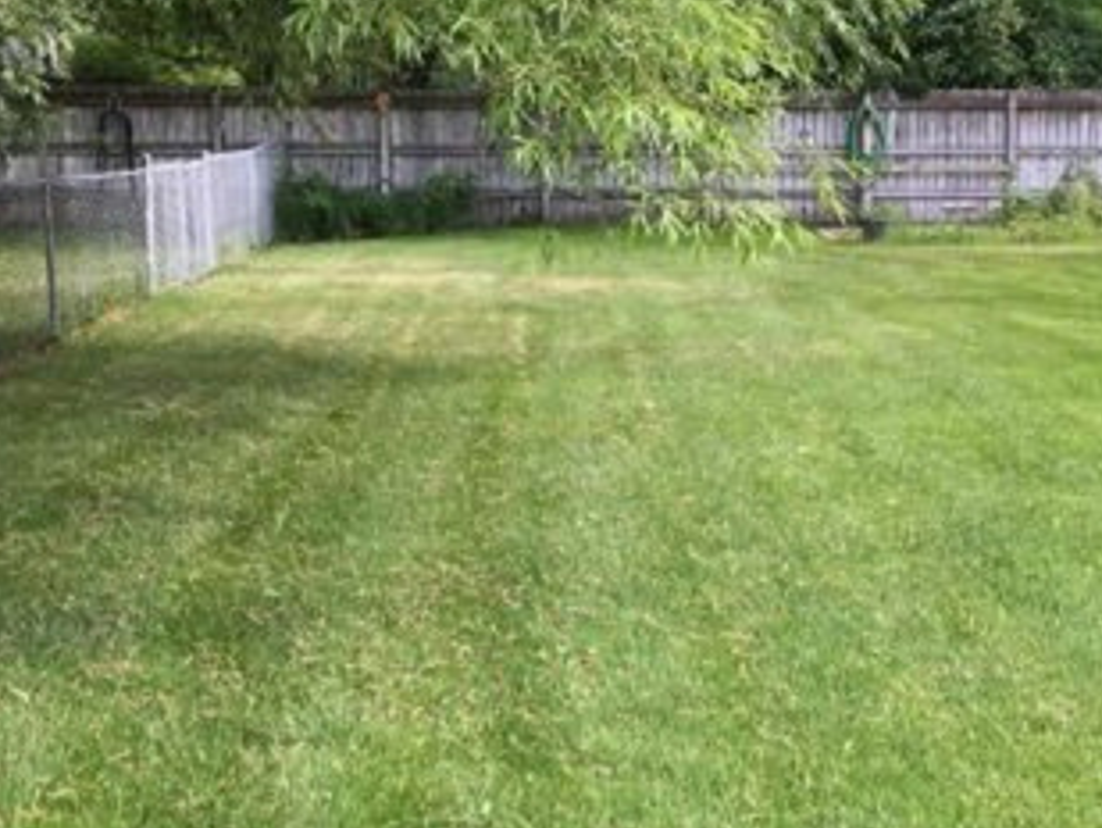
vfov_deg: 24.4
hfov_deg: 31.5
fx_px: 1911
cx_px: 845
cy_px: 378
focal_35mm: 60
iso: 25
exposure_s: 1/247
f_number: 2.2
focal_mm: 4.15
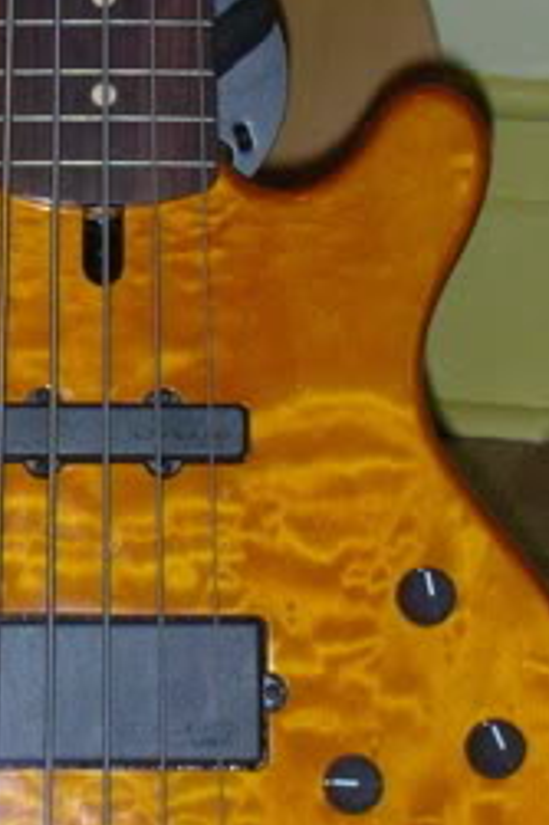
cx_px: -31
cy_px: 366
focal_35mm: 161
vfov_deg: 12.8
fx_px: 3688
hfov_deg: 8.5
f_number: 4.4
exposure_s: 1/120
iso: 400
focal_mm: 12.2
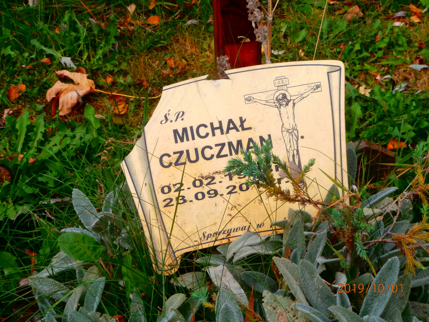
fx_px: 1066
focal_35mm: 86
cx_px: 214
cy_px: 161
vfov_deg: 17.2
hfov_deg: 22.8
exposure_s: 1/125
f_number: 5
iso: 100
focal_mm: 15.16
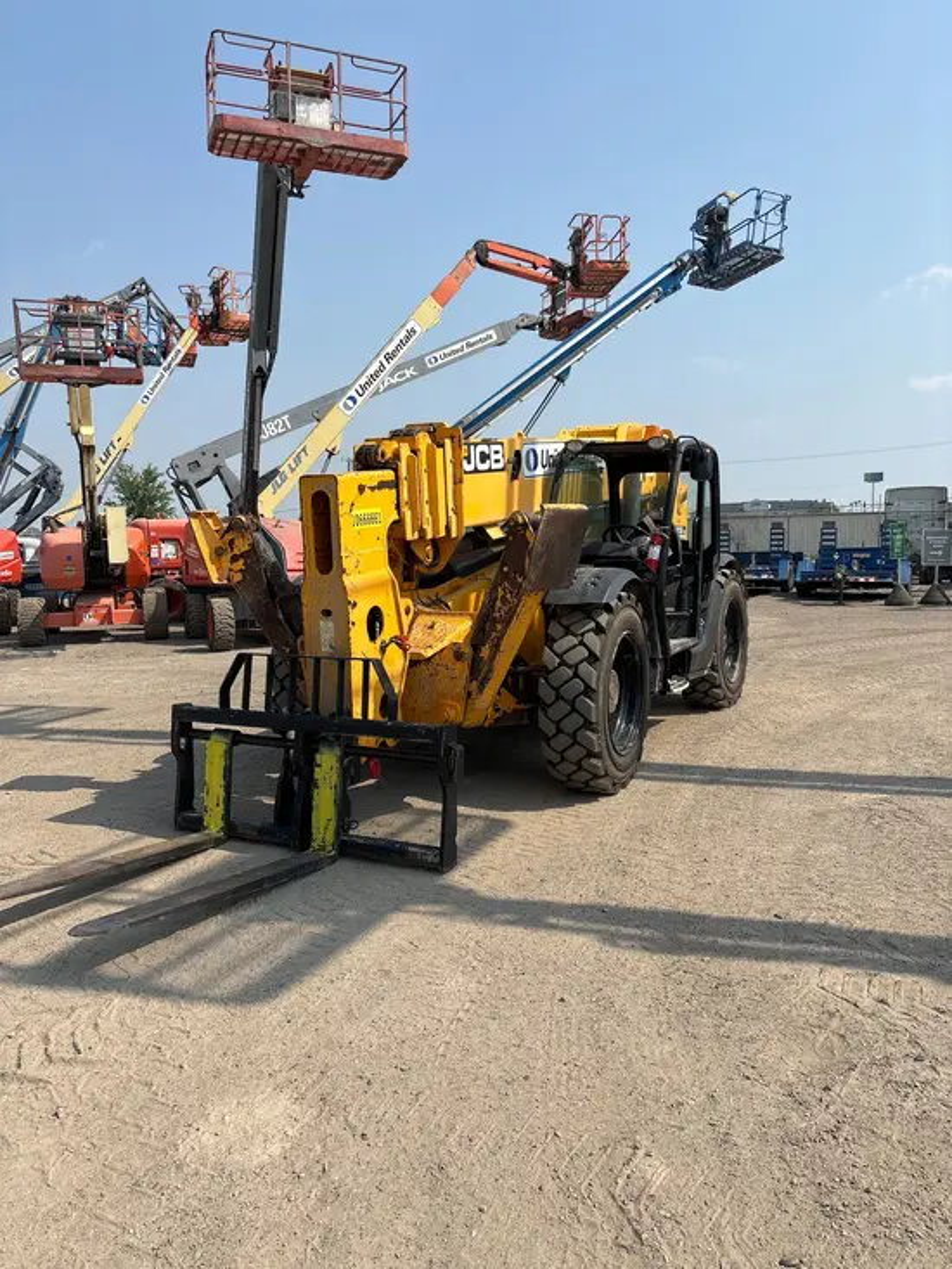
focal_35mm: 26
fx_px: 953
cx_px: 476
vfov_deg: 67.3
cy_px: 634
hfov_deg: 53.1
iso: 50
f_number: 1.6
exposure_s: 1/4425
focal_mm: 5.96
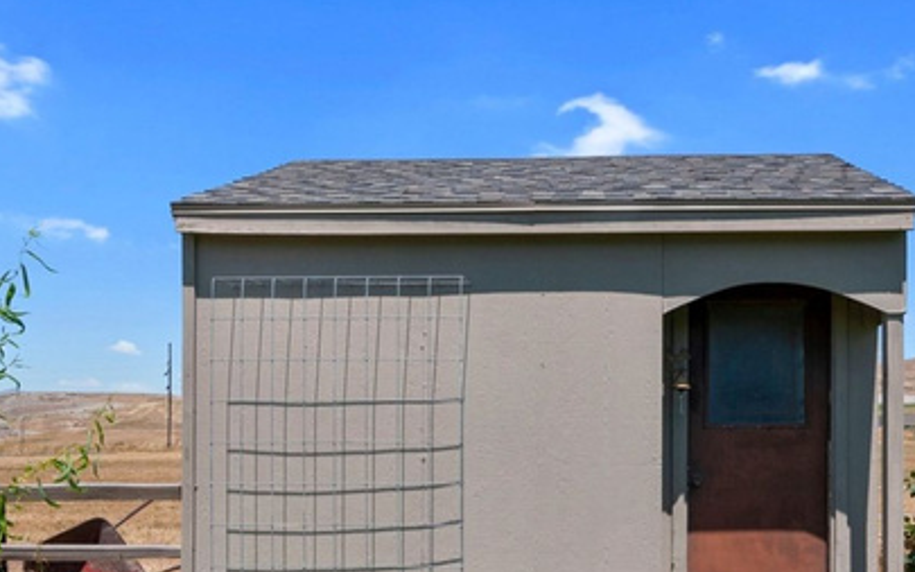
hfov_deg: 63.7
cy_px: 473
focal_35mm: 29
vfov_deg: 41.0
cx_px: 574
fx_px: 723
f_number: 10
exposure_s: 1/200
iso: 100
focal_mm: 12
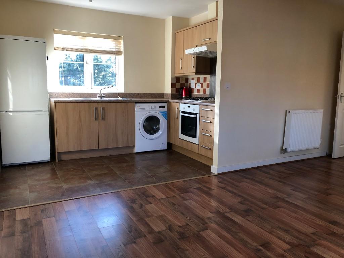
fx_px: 278
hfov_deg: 63.4
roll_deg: -0.5
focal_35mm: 28
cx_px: 172
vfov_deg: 49.7
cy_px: 129
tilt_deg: -7.5
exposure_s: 1/33
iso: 25
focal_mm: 4
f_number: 1.8
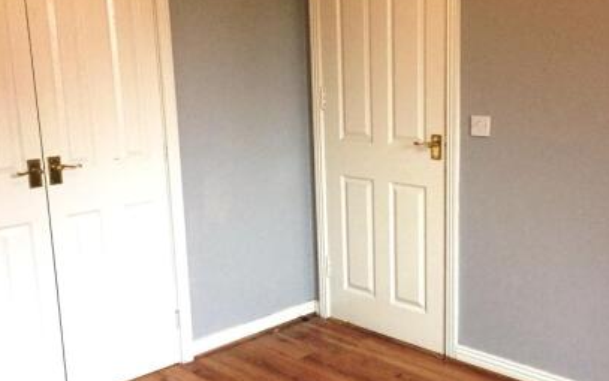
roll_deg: +0.7
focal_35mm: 44
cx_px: 333
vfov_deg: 29.2
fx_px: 731
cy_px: 210
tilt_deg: -12.1
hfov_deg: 45.2
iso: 250
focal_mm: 4.15
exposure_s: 1/33
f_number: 2.2
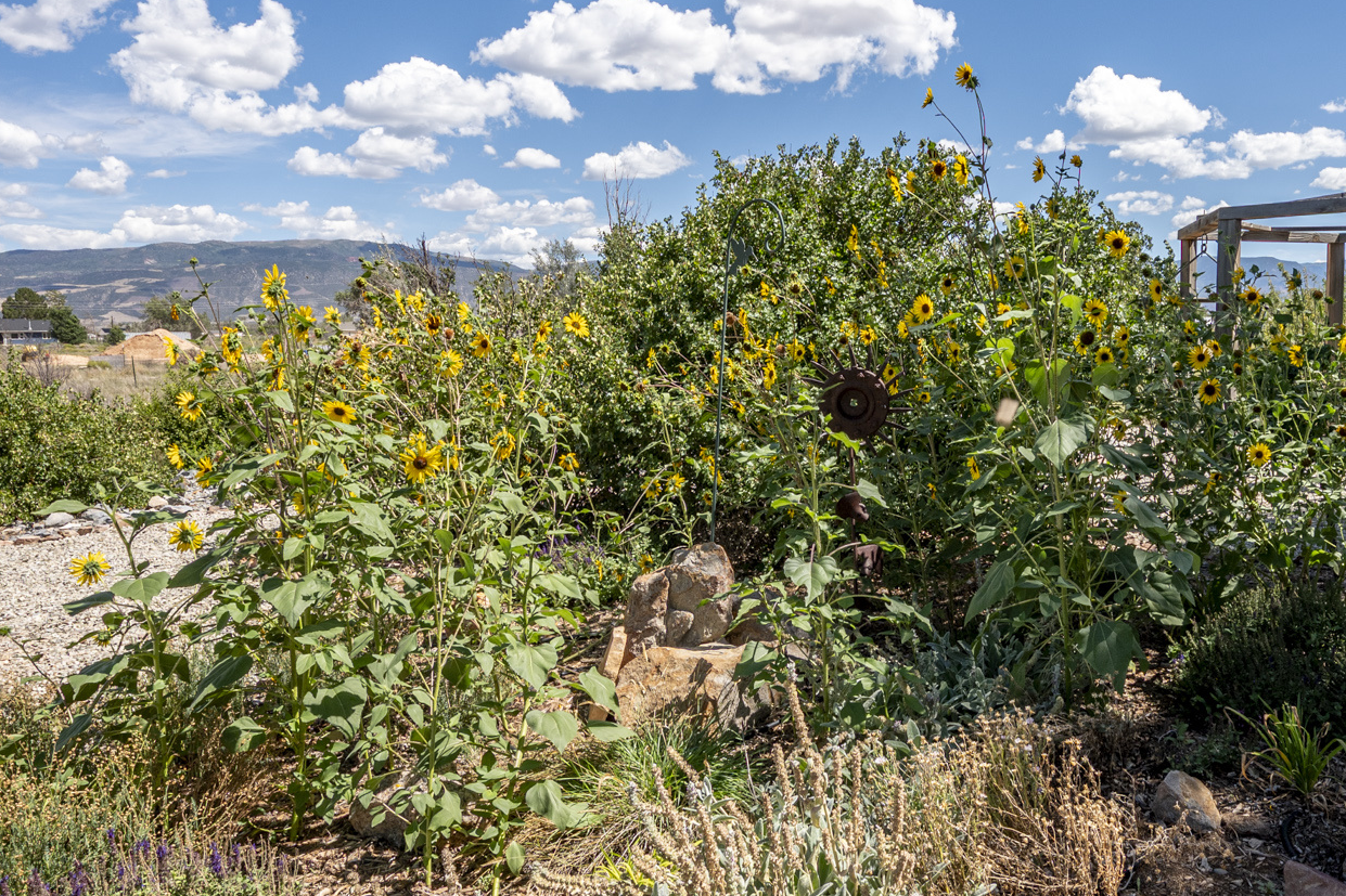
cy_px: 454
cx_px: 860
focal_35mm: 29
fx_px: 1084
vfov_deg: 44.9
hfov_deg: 62.6
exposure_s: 1/250
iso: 250
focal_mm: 18
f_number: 13
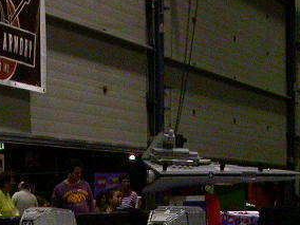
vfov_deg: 10.4
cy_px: 343
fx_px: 1187
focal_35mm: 137
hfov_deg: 14.3
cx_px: 54
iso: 400
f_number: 4.7
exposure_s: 1/30
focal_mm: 7.85
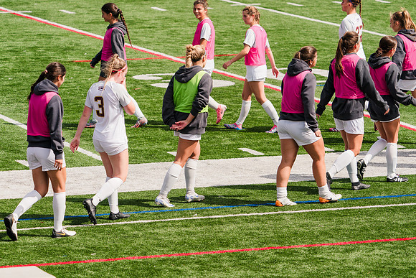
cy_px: 139
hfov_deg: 9.4
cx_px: 208
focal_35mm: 218
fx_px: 2520
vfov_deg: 6.3
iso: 250
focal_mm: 218
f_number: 5.6
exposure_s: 1/1600
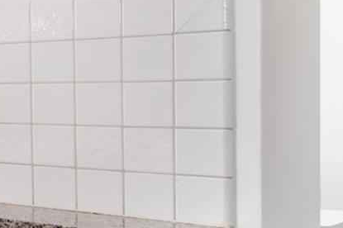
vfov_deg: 16.7
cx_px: -484
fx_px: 776
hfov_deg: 14.9
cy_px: 111
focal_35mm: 81
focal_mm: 11
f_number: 11
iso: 640
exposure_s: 1/160
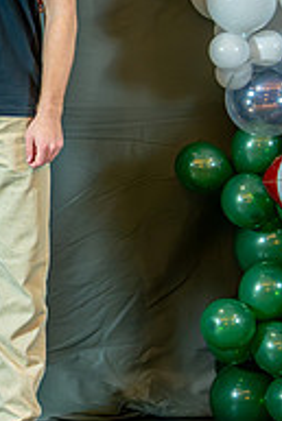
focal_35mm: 166
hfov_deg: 8.1
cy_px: 65
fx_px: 1947
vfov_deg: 12.3
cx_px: -160
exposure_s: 1/400
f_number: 1.2
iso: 1600
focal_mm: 50
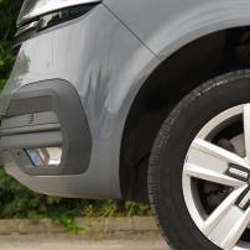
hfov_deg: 11.7
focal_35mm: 147
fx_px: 1200
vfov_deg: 11.9
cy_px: 114
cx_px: 278
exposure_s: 1/160
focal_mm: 54.7
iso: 200
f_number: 4
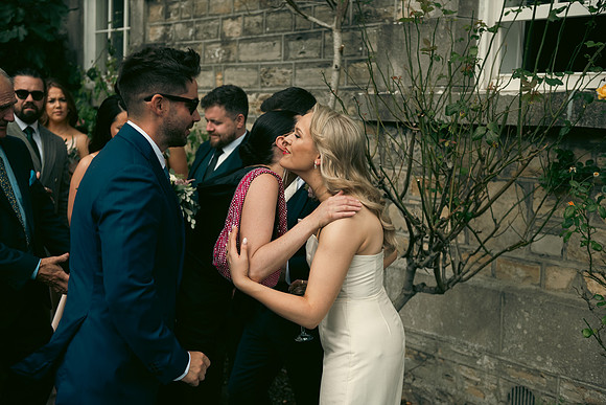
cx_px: 303
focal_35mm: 48
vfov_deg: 28.1
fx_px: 808
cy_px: 202
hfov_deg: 41.1
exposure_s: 1/2000
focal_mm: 48
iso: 125
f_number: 3.5
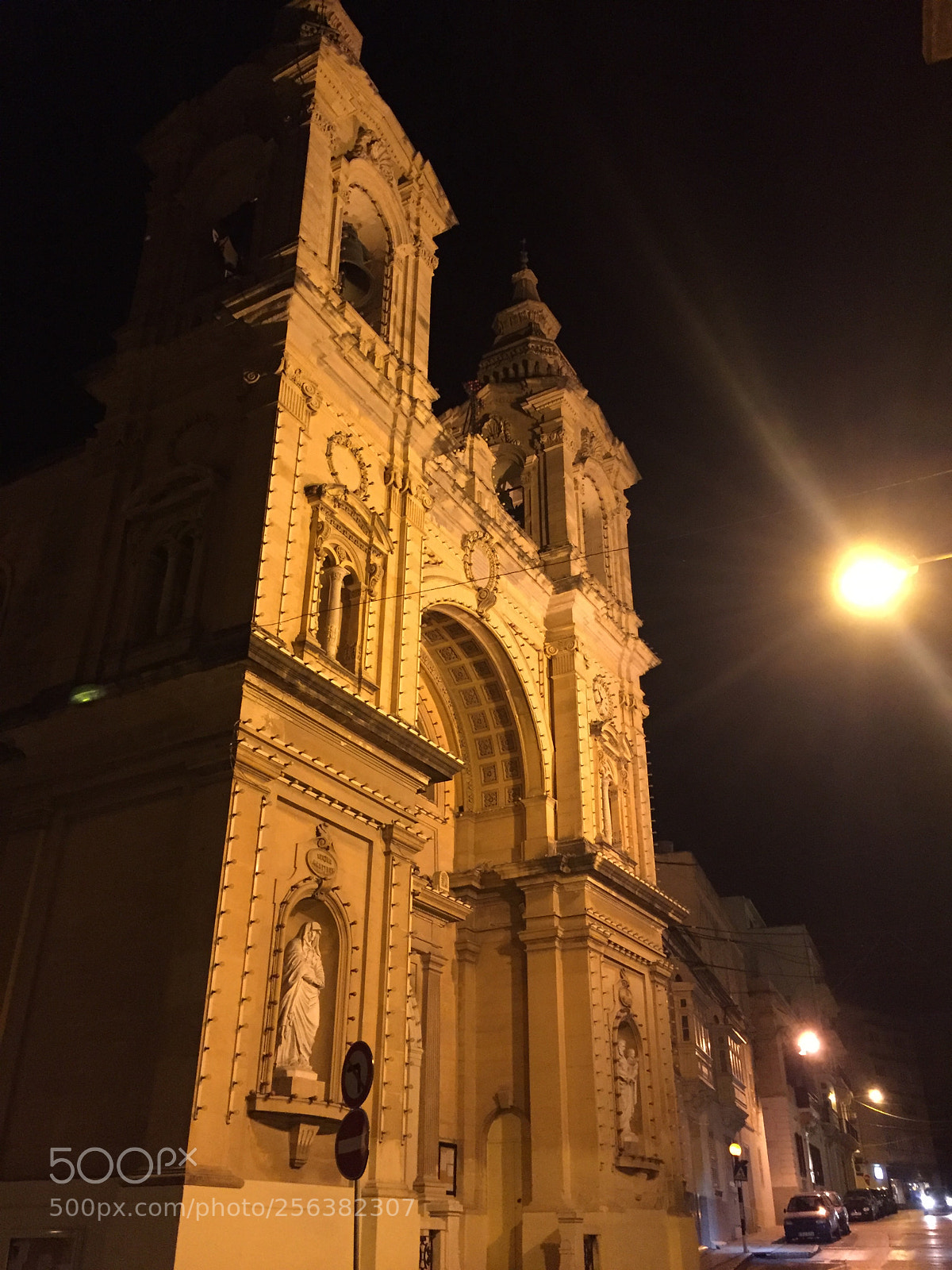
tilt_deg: +31.6
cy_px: 635
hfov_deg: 48.2
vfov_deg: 61.7
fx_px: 1063
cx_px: 476
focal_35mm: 29
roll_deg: -0.3
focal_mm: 4.15
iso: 320
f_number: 2.2
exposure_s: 1/17
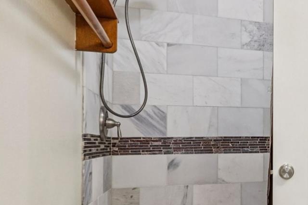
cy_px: 141
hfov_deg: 35.0
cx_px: 366
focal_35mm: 45
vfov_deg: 29.6
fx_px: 385
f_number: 8
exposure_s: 1/10
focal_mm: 12
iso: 400
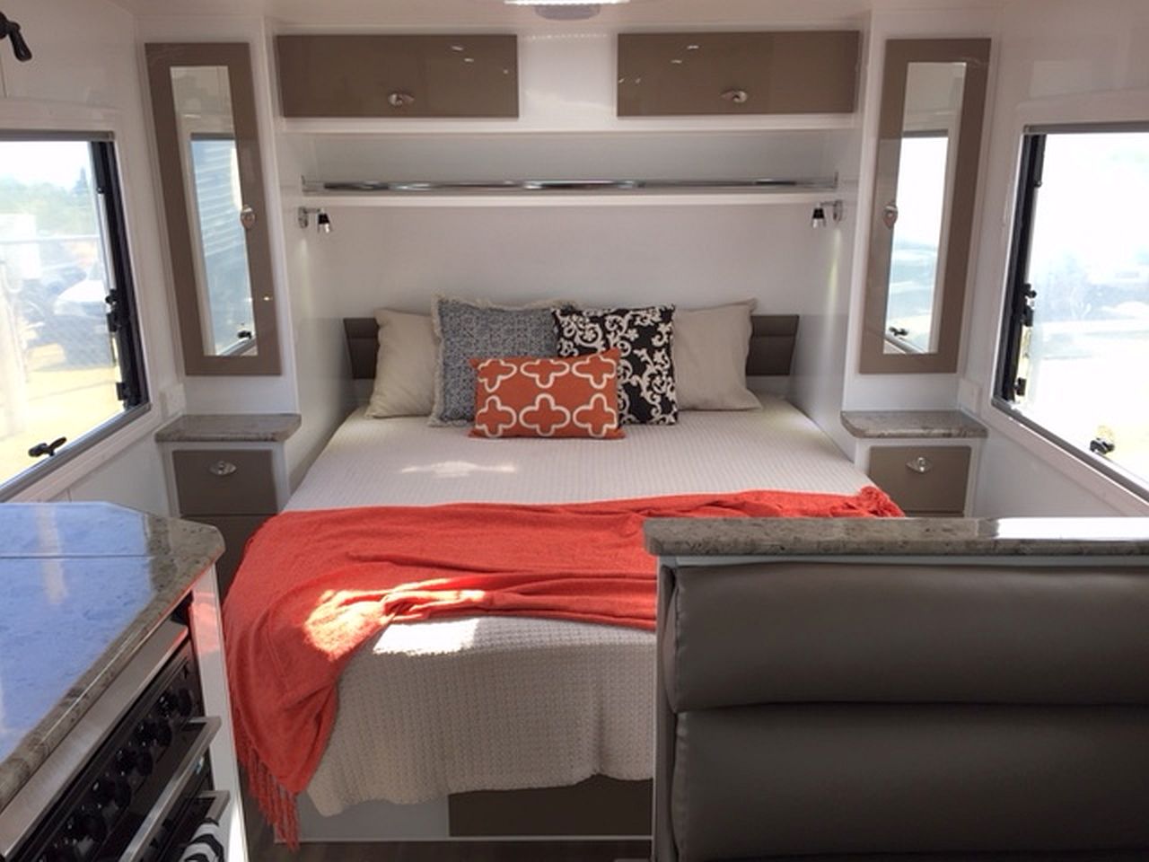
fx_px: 963
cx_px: 574
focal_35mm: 29
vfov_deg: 48.2
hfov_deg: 61.7
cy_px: 431
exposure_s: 1/117
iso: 32
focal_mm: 4.15
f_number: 2.2
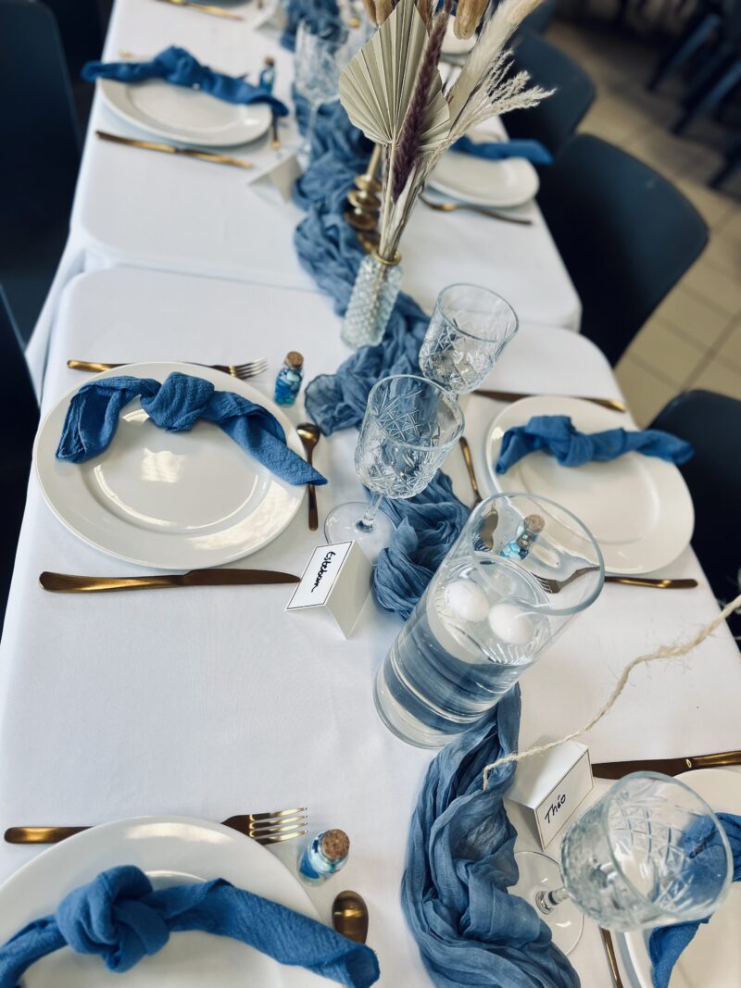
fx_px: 742
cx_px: 370
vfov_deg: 67.3
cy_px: 494
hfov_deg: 53.1
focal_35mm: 26
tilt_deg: -49.2
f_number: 1.6
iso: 50
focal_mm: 5.1
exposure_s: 1/100
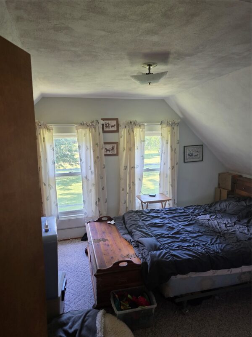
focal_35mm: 23
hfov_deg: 58.9
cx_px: 126
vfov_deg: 73.9
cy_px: 168
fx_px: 223
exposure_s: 1/120
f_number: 1.7
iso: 400
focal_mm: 6.3
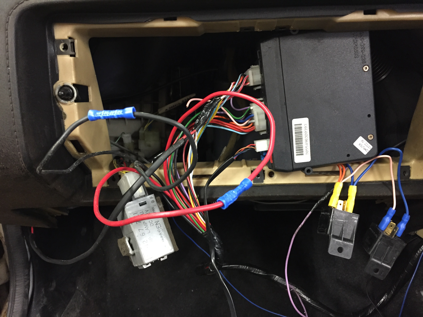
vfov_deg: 48.2
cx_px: 212
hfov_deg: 61.7
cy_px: 158
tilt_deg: -24.6
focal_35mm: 29
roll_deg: +1.3
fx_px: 354
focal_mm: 4.15
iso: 250
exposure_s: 1/15
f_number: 2.2
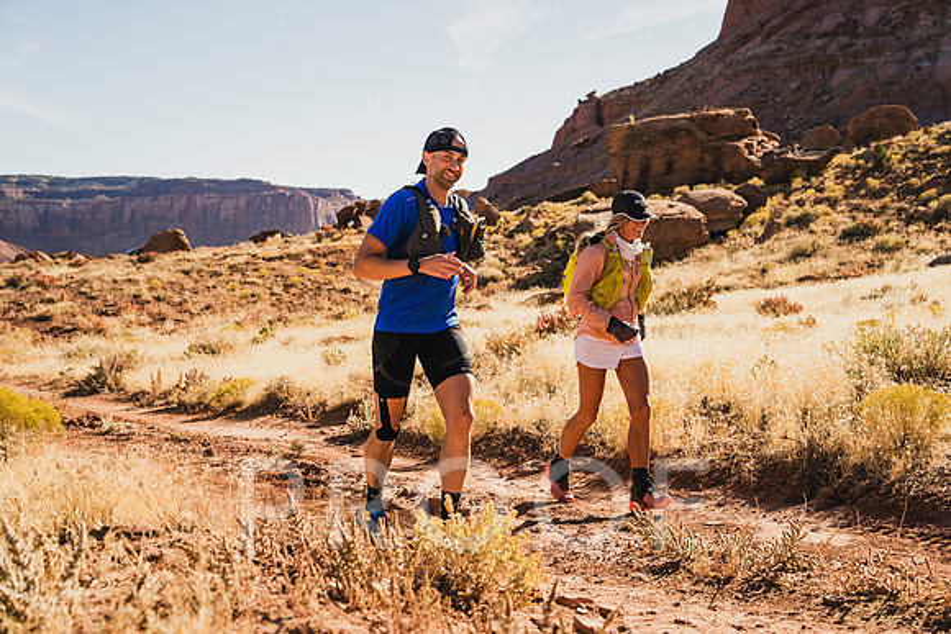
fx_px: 1295
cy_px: 317
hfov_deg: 40.3
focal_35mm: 49
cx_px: 476
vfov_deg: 27.5
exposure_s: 1/800
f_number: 4.5
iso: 800
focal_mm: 49
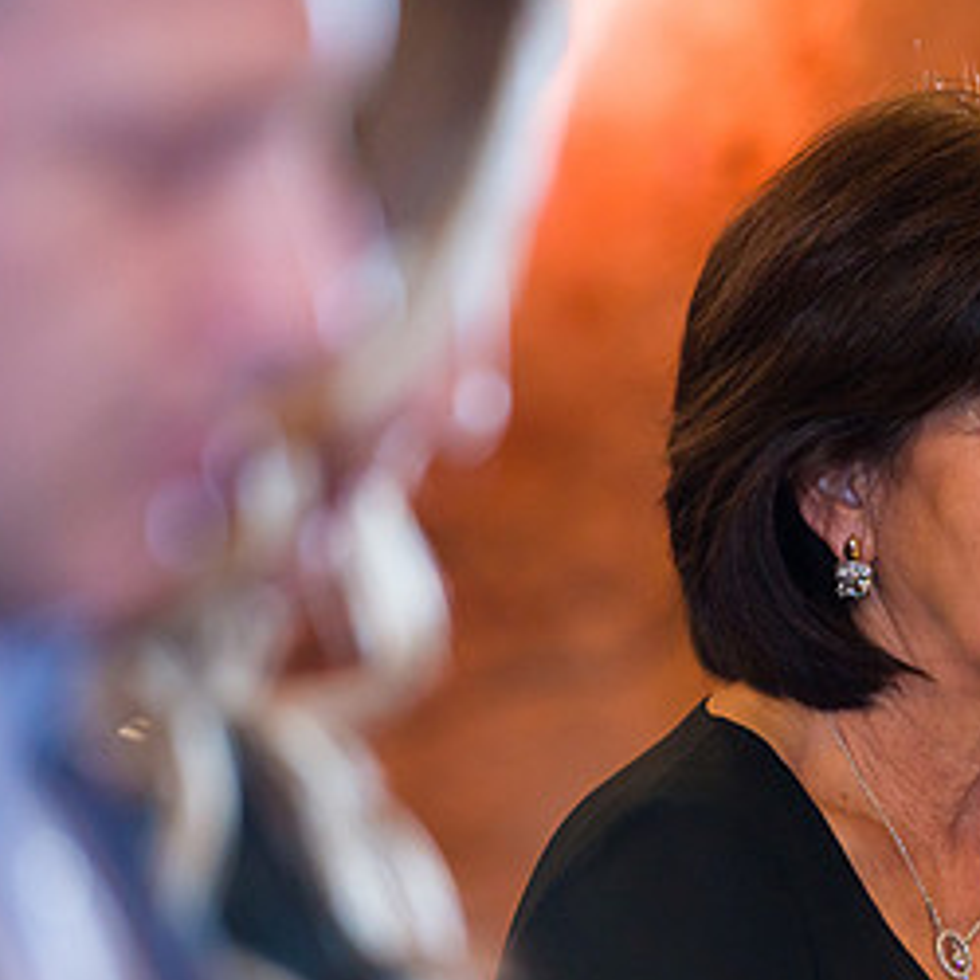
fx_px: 13068
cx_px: 923
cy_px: 639
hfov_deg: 4.3
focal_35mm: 408
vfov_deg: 4.3
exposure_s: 1/200
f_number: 3.2
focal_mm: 200
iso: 1250
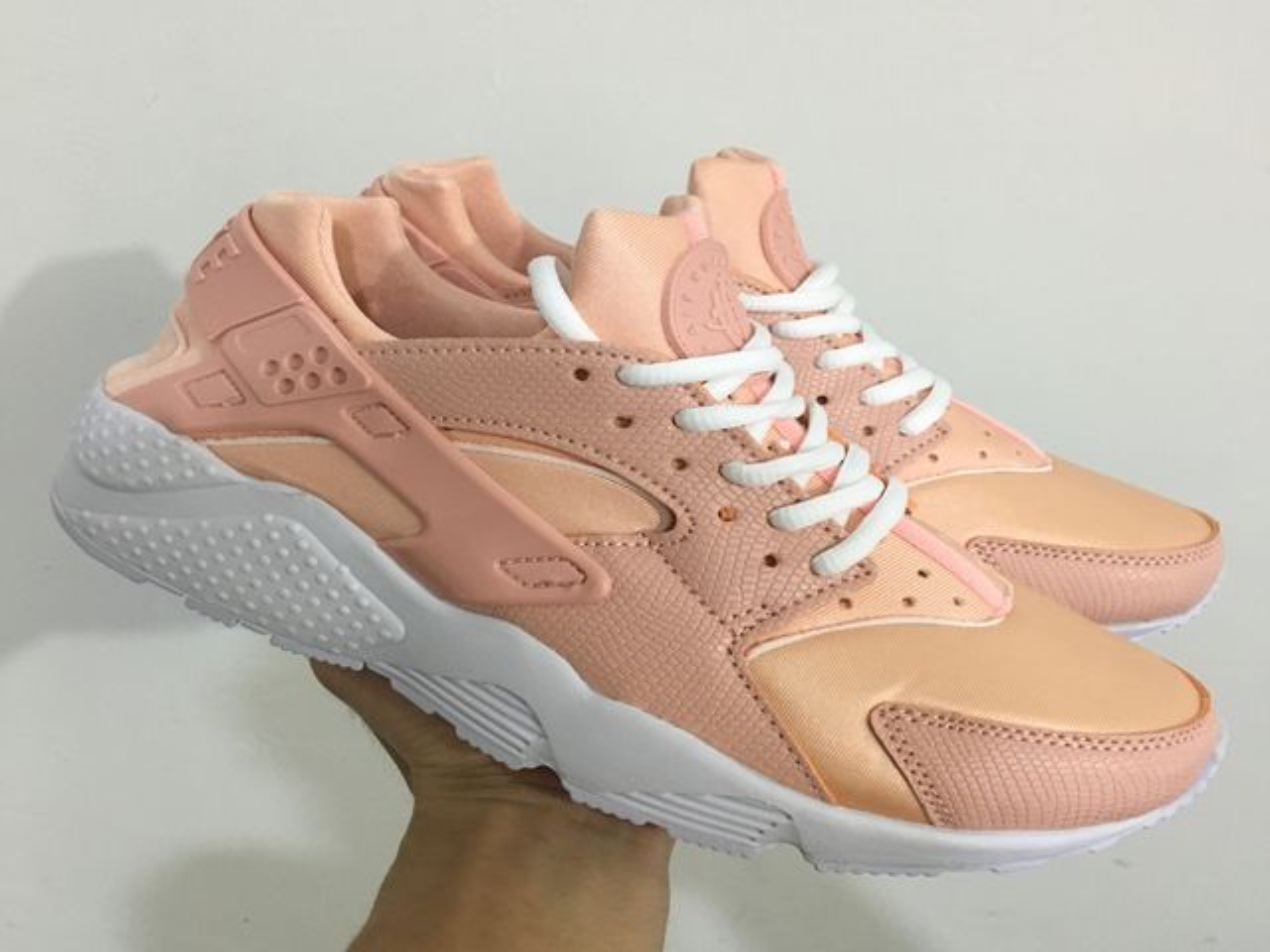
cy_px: 476
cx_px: 635
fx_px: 1431
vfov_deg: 36.8
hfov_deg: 47.9
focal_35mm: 39
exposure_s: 1/17
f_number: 2.2
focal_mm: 4.15
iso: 200
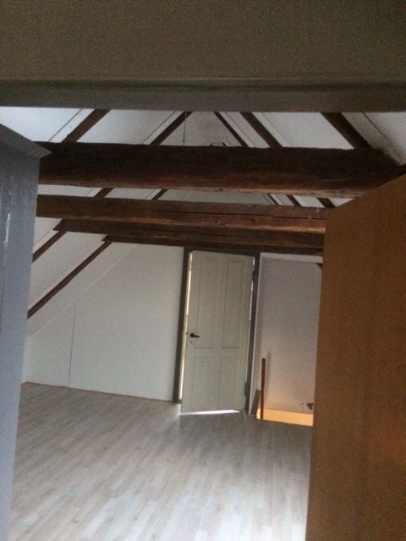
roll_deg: -3.5
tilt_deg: -1.1
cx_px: 203
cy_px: 270
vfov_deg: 61.7
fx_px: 454
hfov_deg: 48.2
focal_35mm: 29
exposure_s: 1/17
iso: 640
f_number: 2.2
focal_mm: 4.15
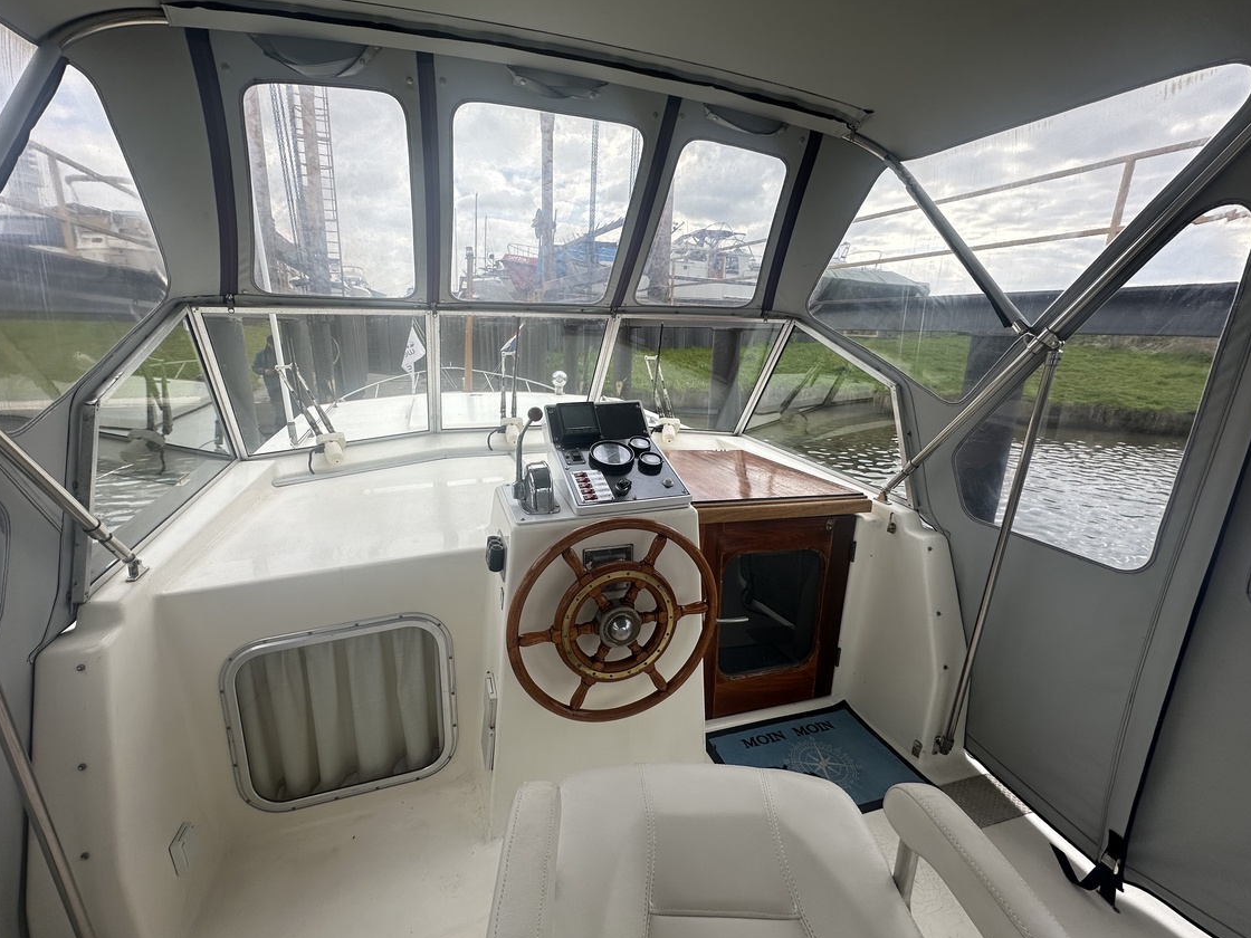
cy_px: 462
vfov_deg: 81.7
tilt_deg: -14.0
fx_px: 542
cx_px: 592
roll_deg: -0.7
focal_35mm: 15
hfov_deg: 98.1
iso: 50
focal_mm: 2.22
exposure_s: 1/824
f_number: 2.2
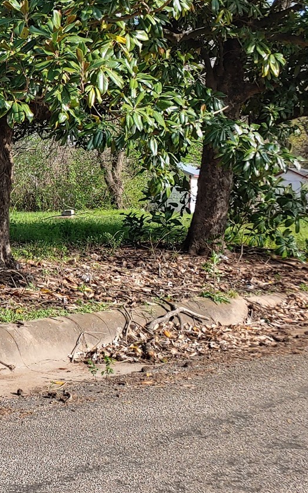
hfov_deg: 17.7
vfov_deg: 31.4
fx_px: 873
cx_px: -171
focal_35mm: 65
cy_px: 201
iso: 50
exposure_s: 1/1250
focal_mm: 4.23
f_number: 1.5
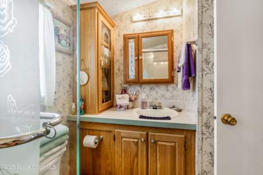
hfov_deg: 95.0
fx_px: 121
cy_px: 88
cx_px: 132
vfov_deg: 72.1
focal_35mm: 16
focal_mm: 11
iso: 250
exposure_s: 1/125
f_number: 9
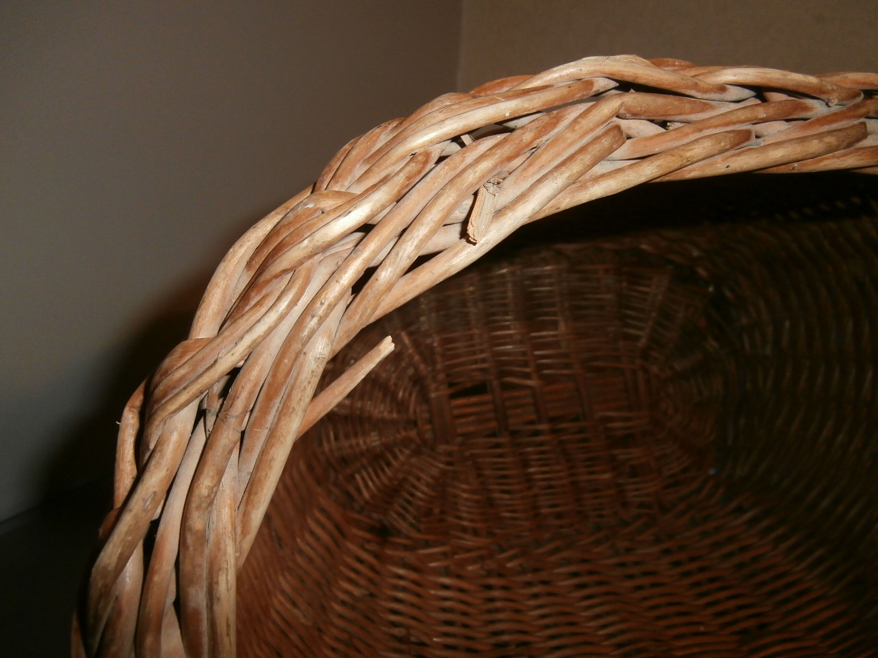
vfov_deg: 56.8
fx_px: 609
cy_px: 329
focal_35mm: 24
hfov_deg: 71.6
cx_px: 439
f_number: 3
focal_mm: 4.2
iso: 200
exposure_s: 1/30
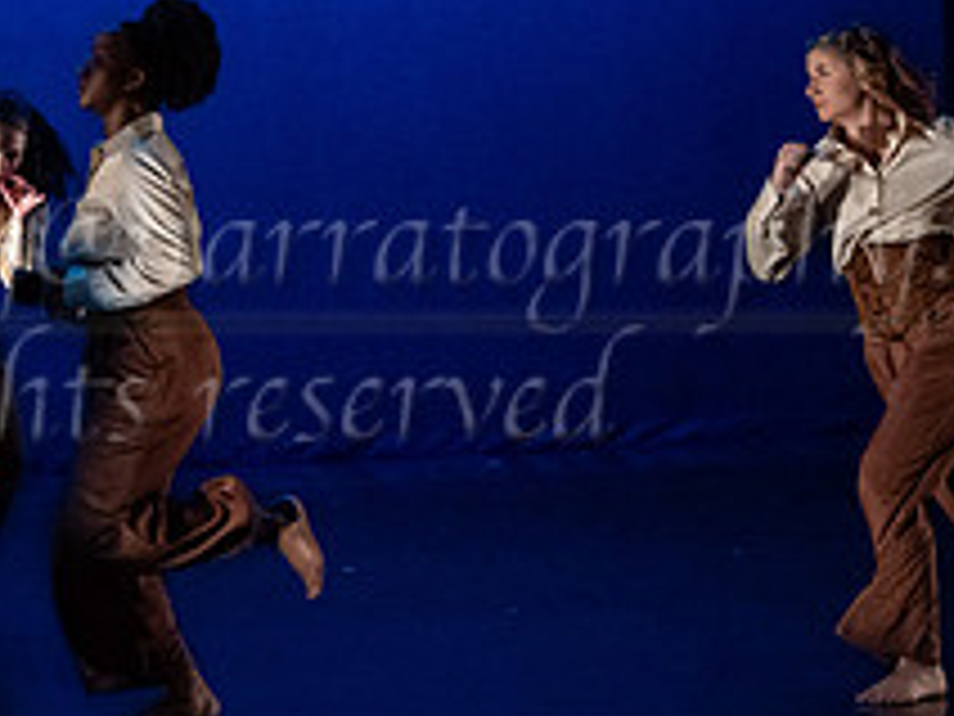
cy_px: 317
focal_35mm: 137
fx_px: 3776
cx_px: 22
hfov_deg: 14.2
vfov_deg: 10.8
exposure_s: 1/400
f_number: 3.5
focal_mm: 52
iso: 4000
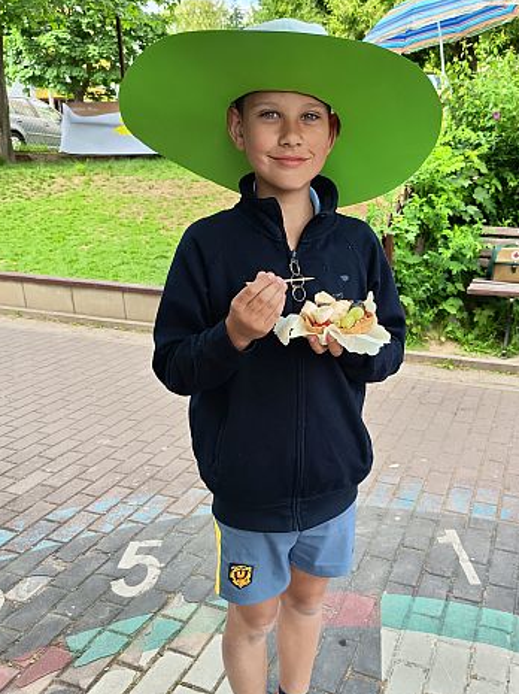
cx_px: 312
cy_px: 388
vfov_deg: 58.2
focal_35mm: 31
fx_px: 621
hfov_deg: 45.1
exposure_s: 1/100
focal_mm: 5.27
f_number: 1.7
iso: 150
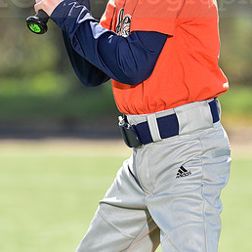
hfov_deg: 4.6
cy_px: -14
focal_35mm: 382
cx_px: 146
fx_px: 3146
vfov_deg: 4.6
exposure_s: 1/250
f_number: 5
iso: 80
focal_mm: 200
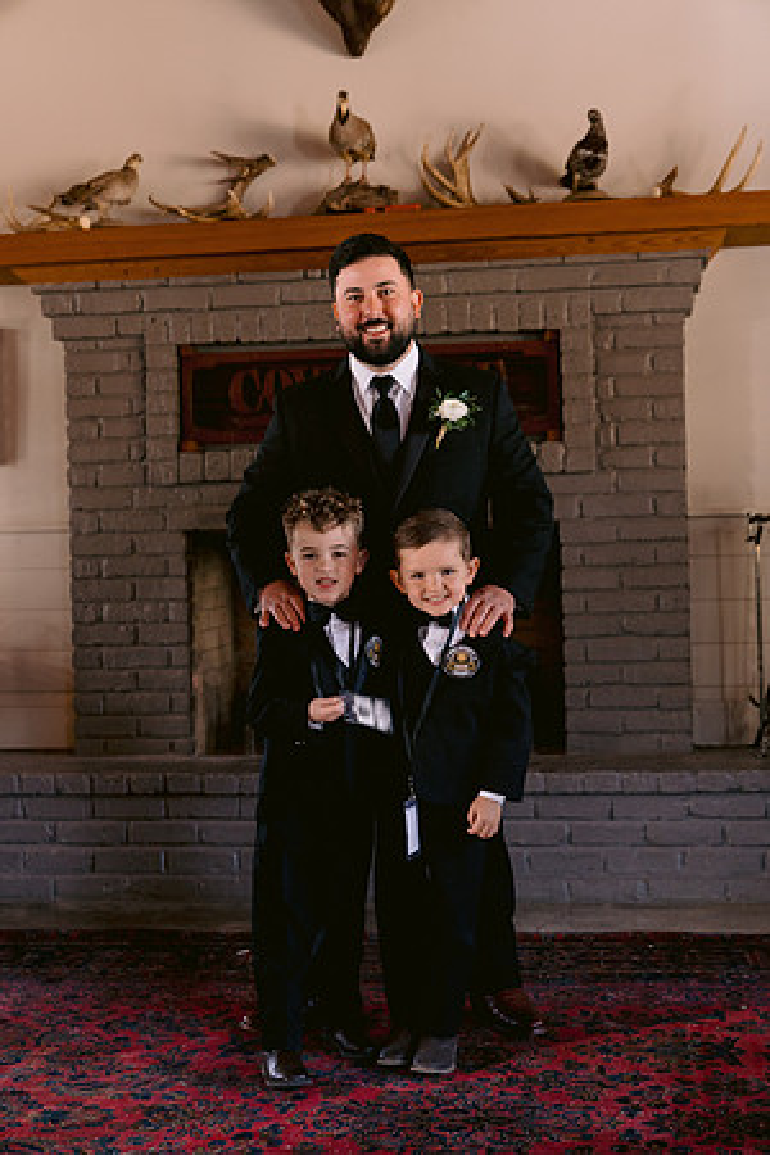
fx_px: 1764
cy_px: 578
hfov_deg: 24.6
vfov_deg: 36.2
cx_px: 385
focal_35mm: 55
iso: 1600
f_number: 4
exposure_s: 1/50
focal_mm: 55
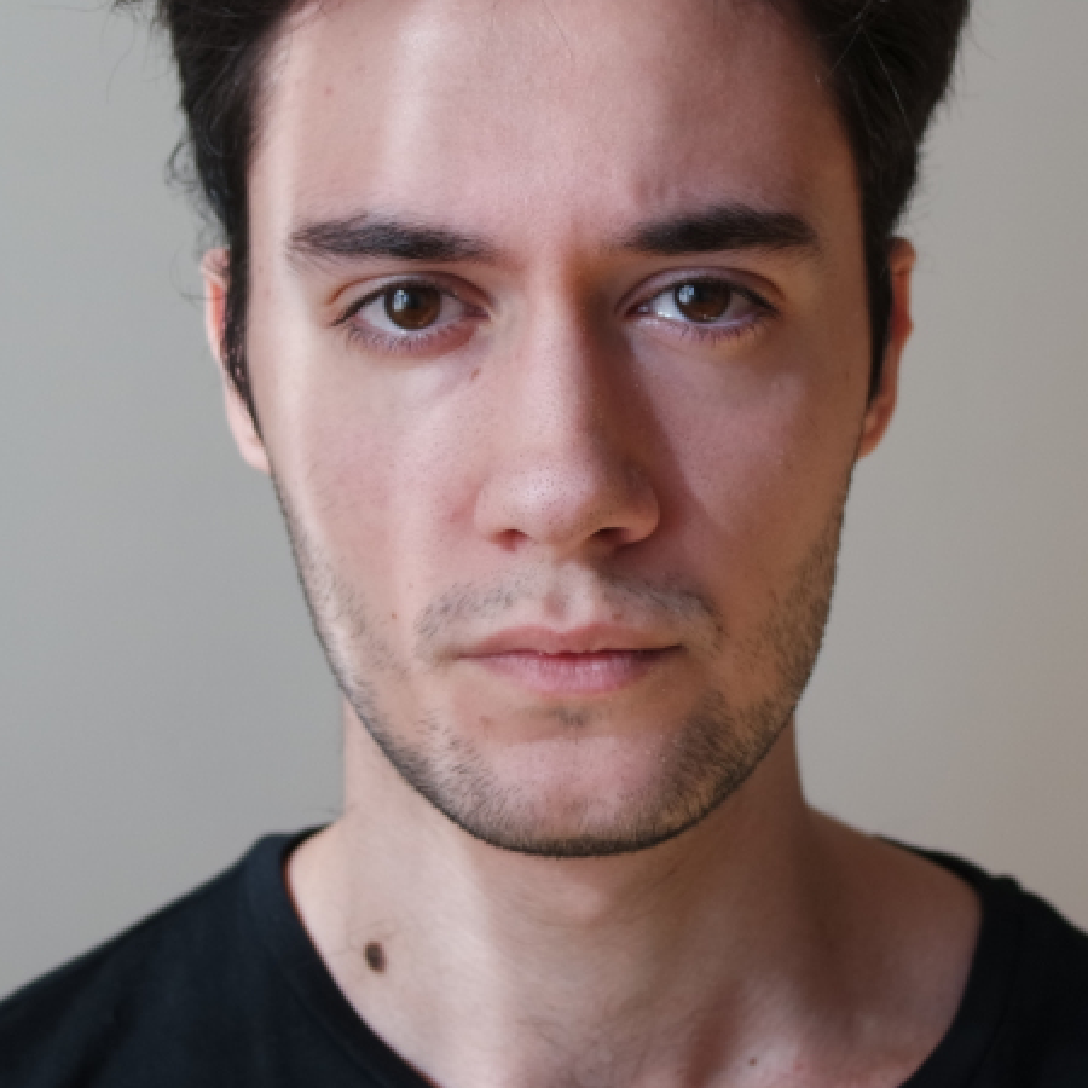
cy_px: 329
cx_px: 549
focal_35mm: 51
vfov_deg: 33.0
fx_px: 1814
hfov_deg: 33.4
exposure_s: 1/100
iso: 100
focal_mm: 24
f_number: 3.5
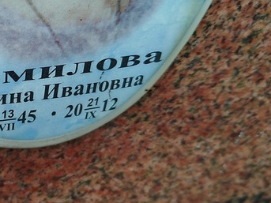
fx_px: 438
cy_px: 102
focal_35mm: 56
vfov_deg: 26.1
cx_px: 2
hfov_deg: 31.8
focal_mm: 5.31
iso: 50
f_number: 1.7
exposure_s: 1/100
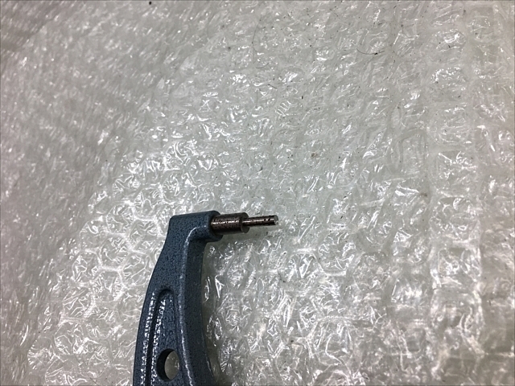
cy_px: 193
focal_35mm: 29
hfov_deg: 61.7
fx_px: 431
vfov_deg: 48.2
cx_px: 258
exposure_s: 1/128
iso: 25
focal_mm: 4.15
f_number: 2.2
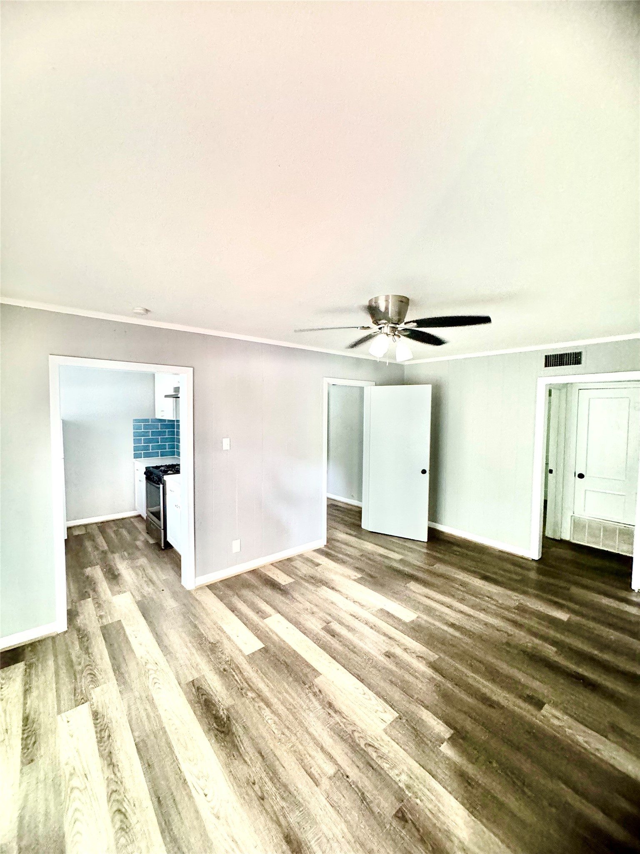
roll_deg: -1.2
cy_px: 427
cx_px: 320
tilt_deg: -1.4
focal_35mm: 14
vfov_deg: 102.1
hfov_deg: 85.7
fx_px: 345
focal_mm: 2.22
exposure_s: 1/40
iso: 1000
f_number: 2.2
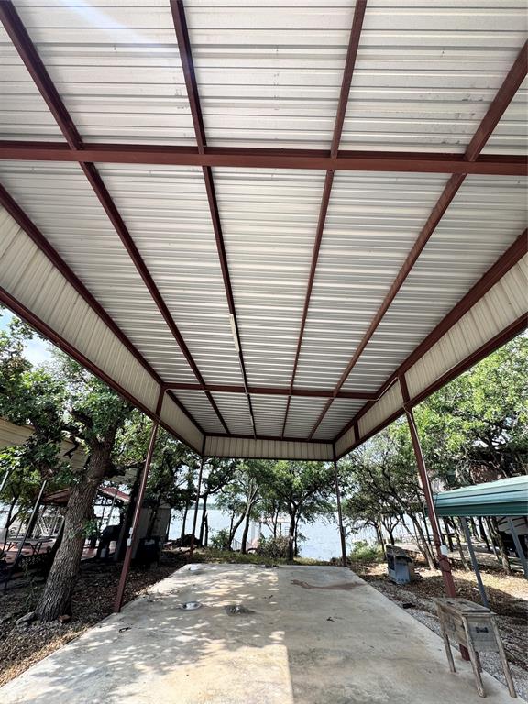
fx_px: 285
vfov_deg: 102.1
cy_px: 352
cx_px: 264
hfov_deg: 85.7
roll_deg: +0.9
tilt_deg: +30.8
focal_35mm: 14
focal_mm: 2.22
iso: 40
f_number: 2.2
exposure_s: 1/515
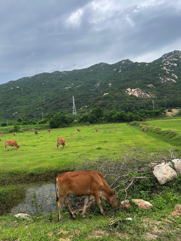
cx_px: 87
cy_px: 122
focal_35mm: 27
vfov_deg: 65.3
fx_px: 188
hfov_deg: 51.3
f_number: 1.5
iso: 50
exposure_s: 1/887
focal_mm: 5.7
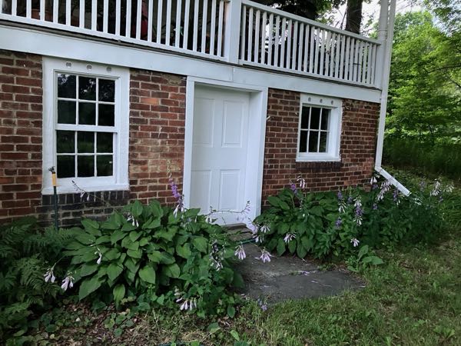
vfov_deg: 49.7
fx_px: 373
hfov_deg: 63.4
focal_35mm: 28
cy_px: 173
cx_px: 230
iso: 640
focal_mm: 3.99
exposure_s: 1/28
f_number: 1.8
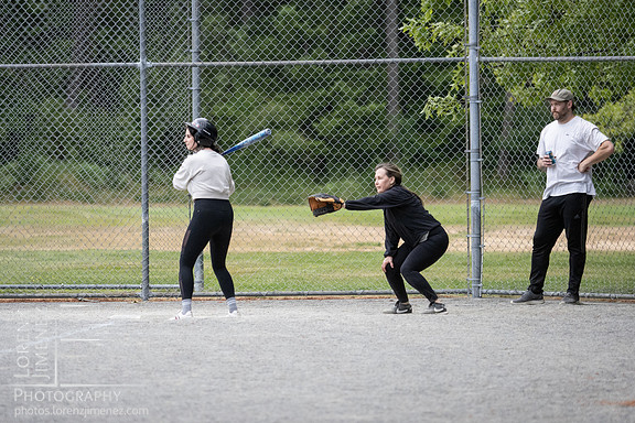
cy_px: 236
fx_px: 5573
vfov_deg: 4.3
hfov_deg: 6.5
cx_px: 318
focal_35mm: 316
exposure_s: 1/1250
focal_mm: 150
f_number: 2.8
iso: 1250
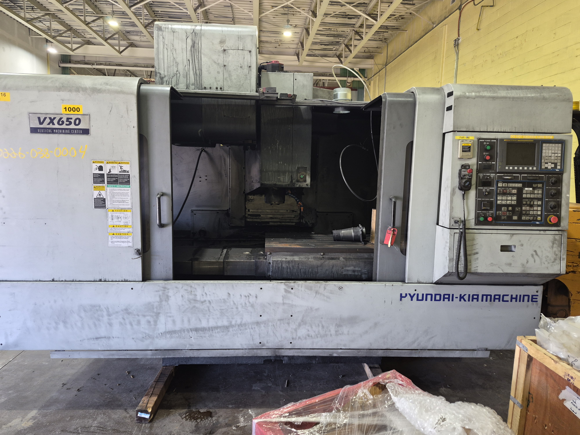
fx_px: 385
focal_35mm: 23
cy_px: 218
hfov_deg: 73.9
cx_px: 290
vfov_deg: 58.9
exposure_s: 1/120
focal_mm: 5.4
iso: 320
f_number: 1.8
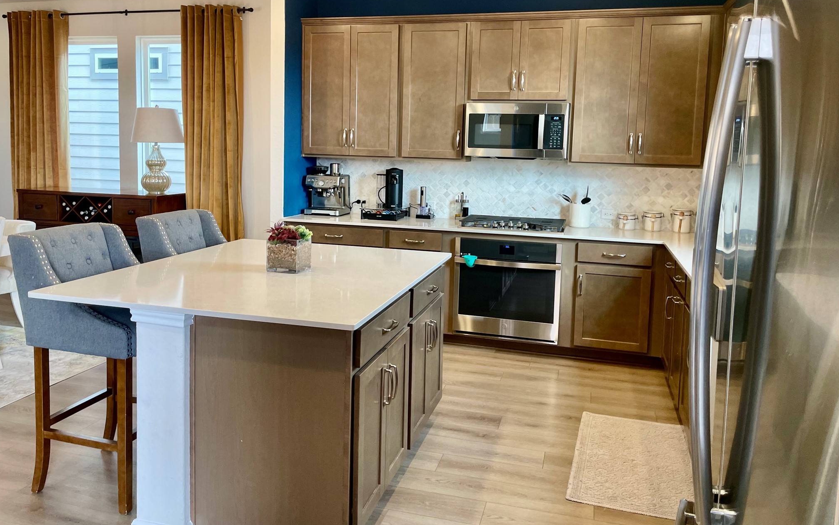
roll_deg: -1.3
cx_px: 423
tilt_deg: -4.3
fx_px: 640
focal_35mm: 28
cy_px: 208
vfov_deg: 44.3
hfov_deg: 66.5
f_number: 1.6
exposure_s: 1/120
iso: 125
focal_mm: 4.2
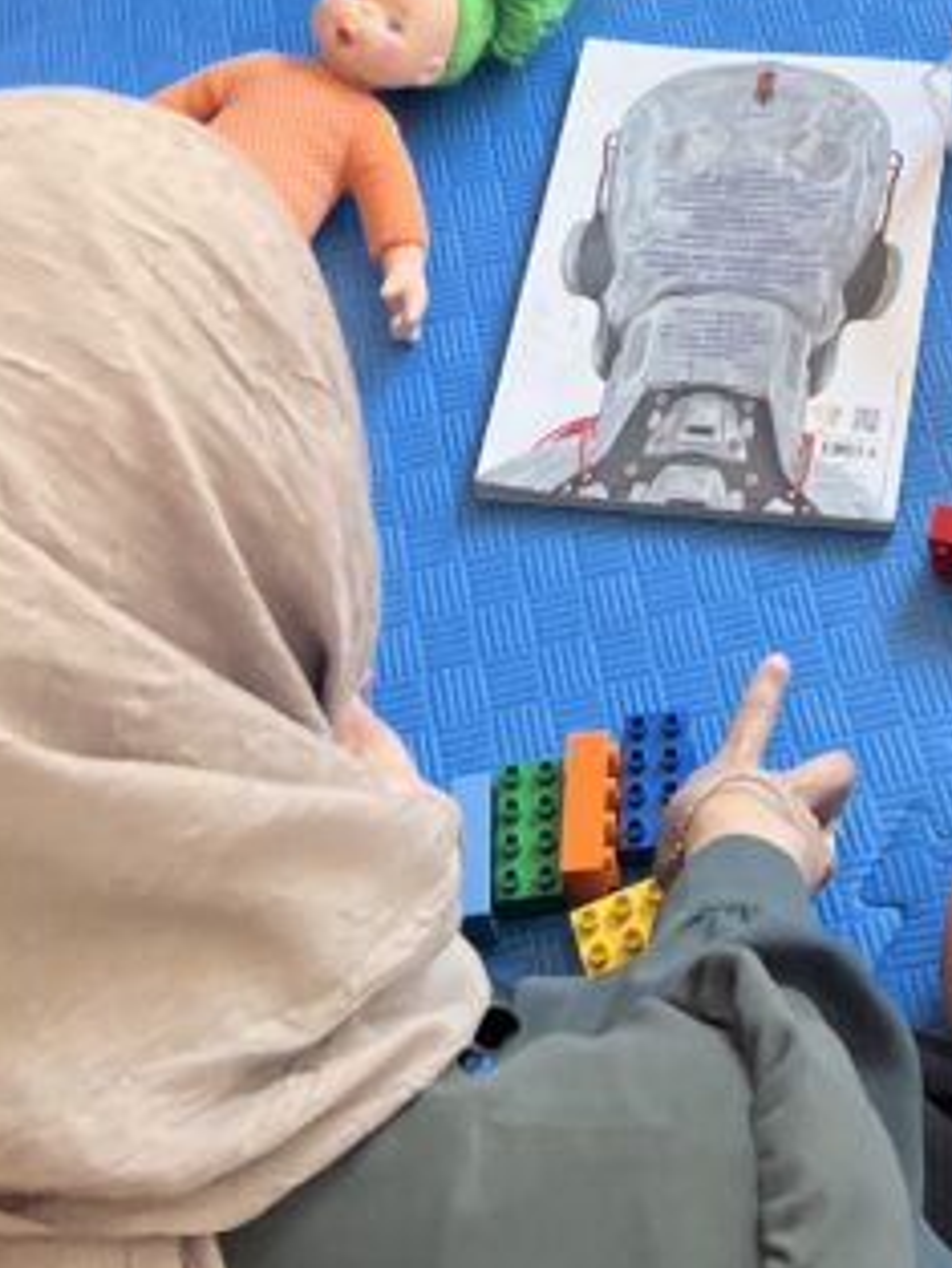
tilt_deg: -38.3
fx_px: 3115
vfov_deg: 19.5
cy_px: -725
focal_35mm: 85
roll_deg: +2.6
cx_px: 887
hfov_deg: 17.1
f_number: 1.5
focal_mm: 5.7
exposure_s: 1/121
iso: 100
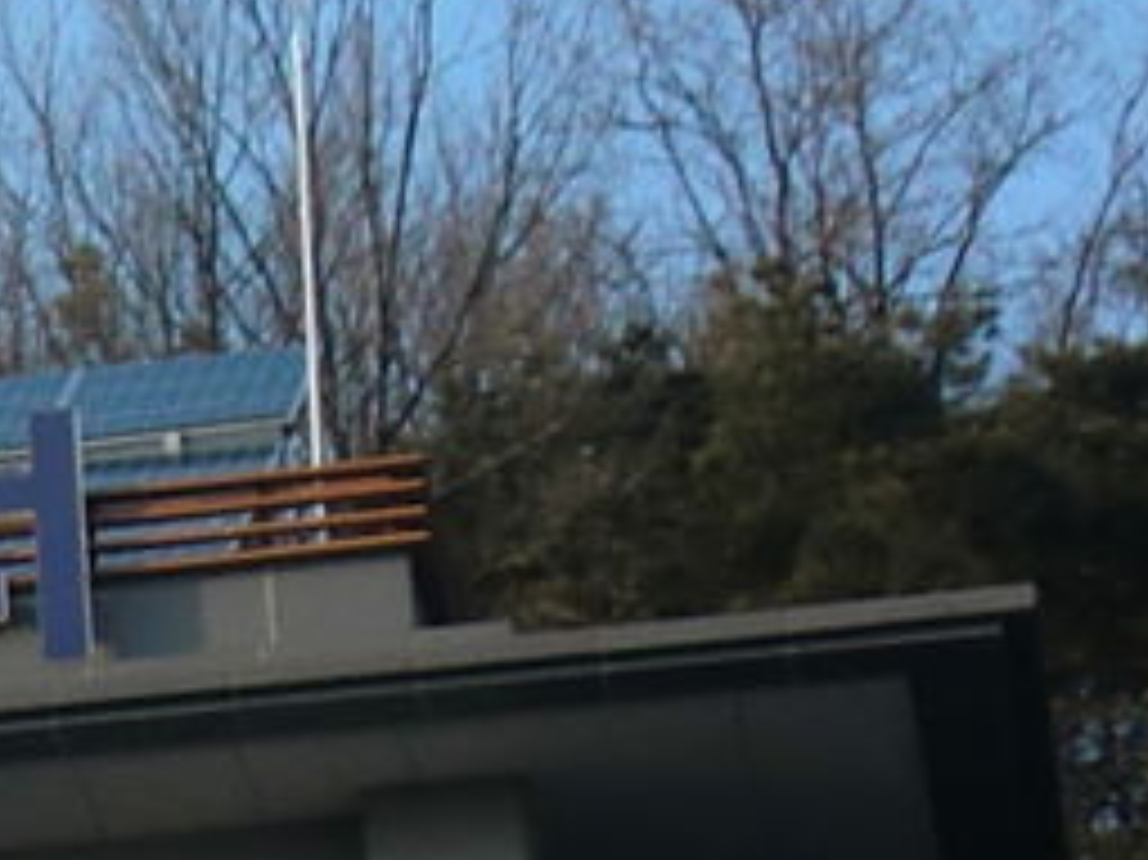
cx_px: -1909
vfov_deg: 5.5
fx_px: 8751
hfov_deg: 6.9
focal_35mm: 264
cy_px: 1517
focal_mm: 6.3
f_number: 3.1
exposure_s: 1/500
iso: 64
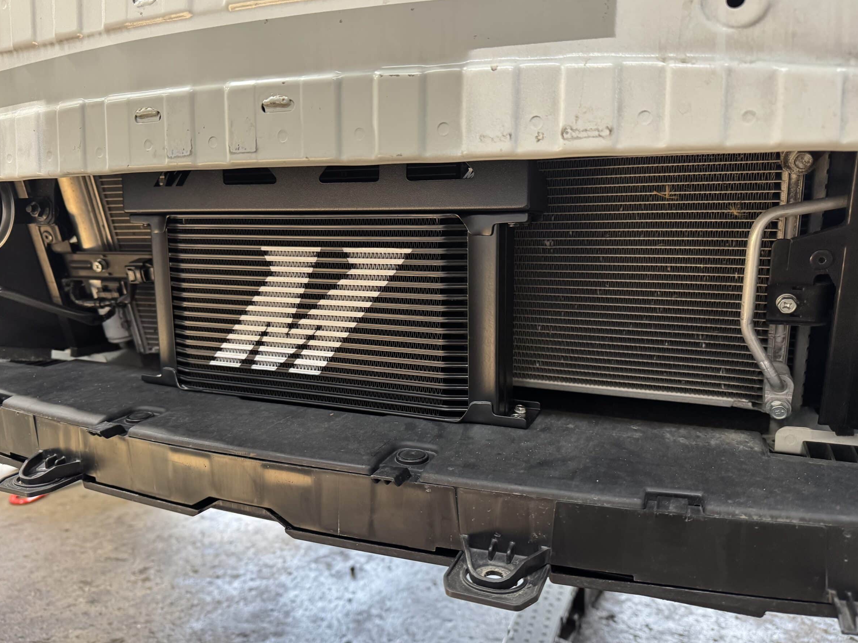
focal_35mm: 26
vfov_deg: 53.0
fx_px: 644
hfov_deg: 67.3
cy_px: 307
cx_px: 409
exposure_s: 1/60
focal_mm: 6.76
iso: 250
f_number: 1.78
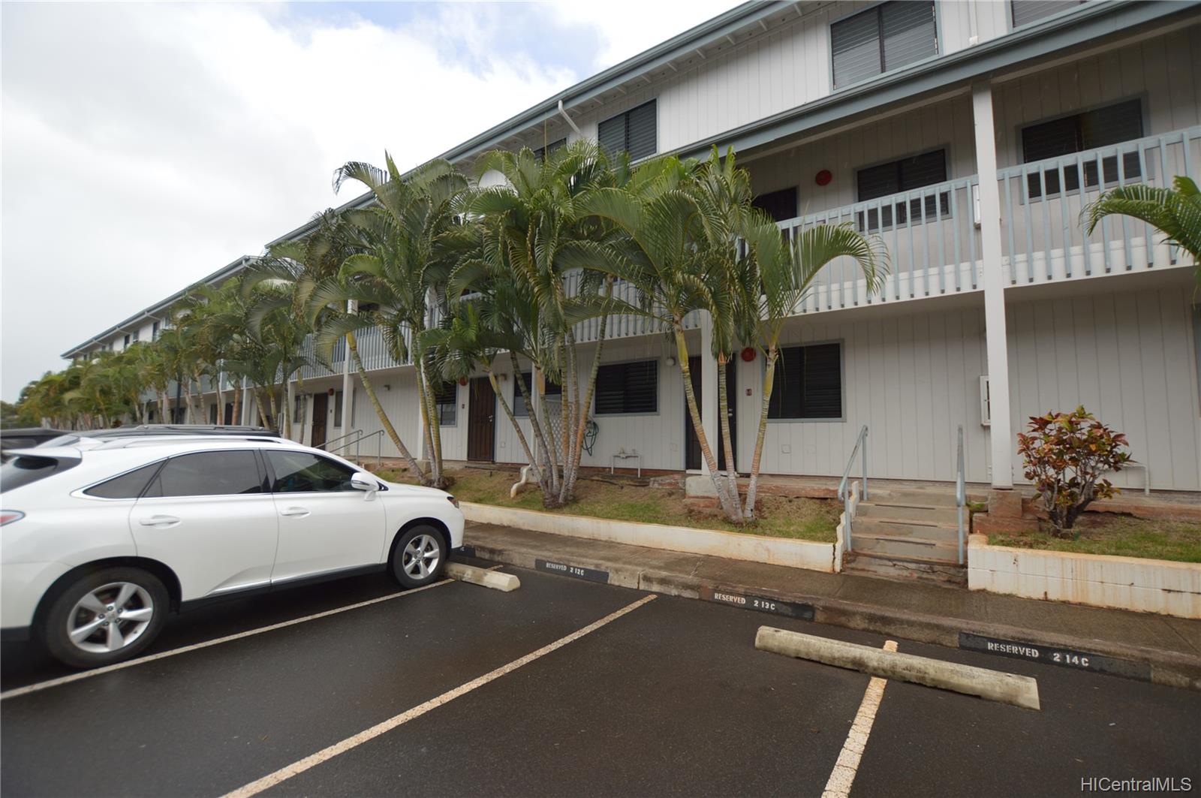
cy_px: 399
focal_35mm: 15
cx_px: 600
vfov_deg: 77.2
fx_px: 500
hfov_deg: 100.5
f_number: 3.5
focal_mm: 10
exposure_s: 1/320
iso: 100
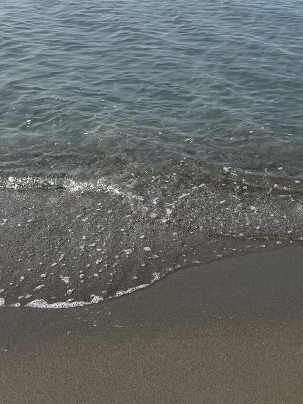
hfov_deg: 24.5
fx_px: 688
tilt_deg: -10.5
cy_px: 2
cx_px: 237
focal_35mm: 59
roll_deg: +0.8
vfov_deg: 30.4
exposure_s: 1/5076
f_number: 1.5
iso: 50
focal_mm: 5.7
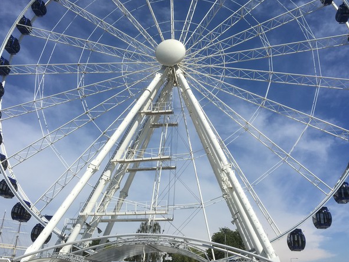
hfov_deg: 51.3
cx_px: 183
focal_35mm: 36
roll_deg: -2.7
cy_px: 102
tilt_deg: +27.1
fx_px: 363
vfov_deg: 39.5
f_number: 2.2
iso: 25
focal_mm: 4.15
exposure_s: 1/3077
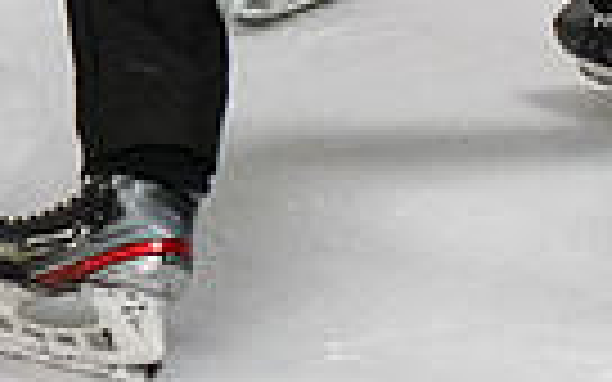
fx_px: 8790
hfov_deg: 4.0
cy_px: -551
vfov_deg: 2.5
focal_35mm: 527
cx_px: -139
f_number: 3.5
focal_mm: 70
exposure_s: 1/800
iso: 2500
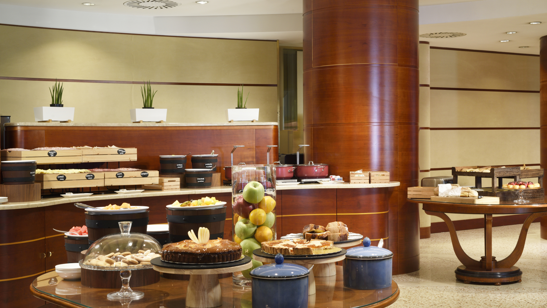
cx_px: 275
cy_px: 158
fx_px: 769
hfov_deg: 39.2
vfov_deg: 22.6
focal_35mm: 53
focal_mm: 50
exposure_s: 1/200
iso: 200
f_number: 13
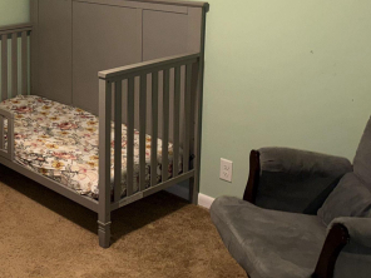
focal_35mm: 54
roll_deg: +1.2
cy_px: 18
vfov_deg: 26.0
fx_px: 579
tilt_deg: -9.3
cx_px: -8
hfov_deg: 32.4
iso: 80
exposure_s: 1/32
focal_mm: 6.76
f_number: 1.78
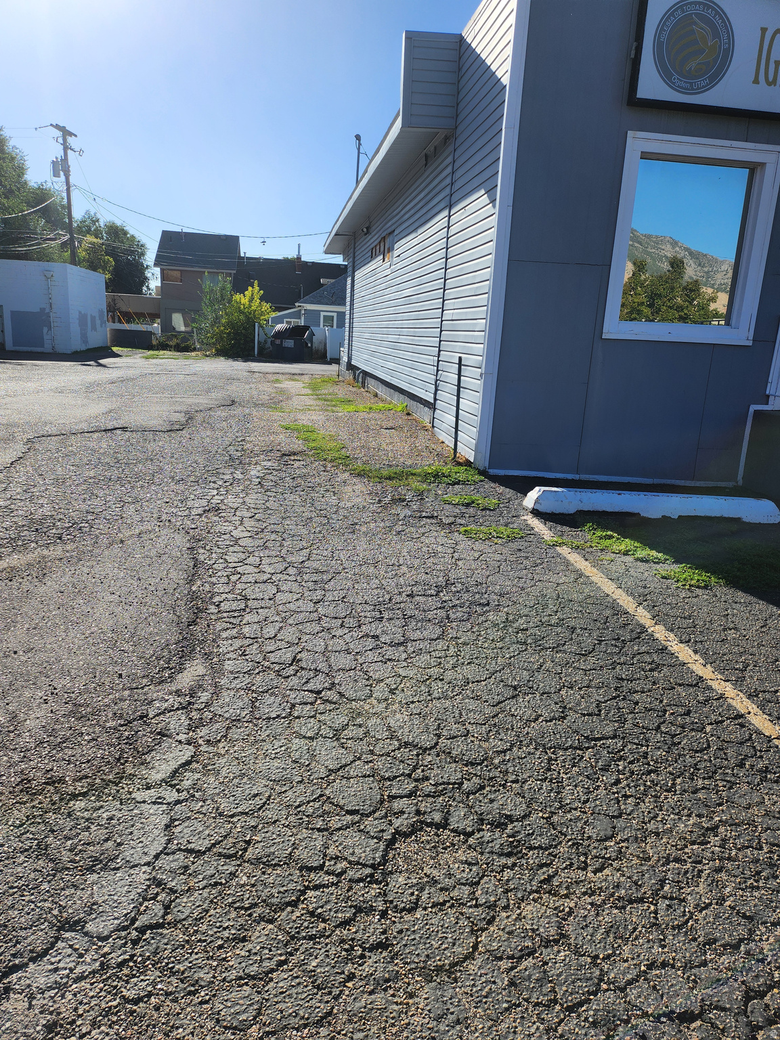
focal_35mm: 24
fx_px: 721
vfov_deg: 71.6
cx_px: 390
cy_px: 520
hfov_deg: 56.8
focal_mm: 5
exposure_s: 1/3372
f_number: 1.8
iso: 50
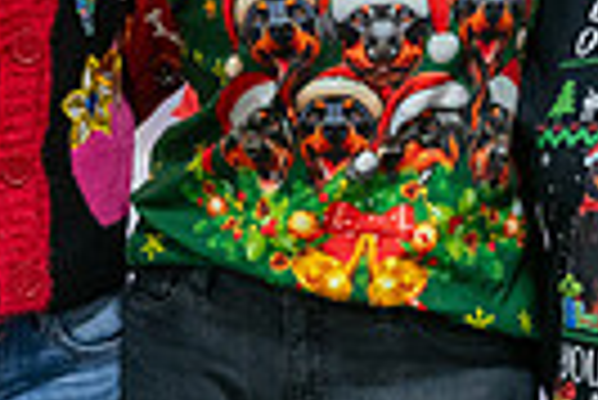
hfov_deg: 6.3
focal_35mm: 327
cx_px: 373
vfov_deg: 4.2
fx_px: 5438
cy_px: -160
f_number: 2.8
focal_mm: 75
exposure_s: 1/160
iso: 3200
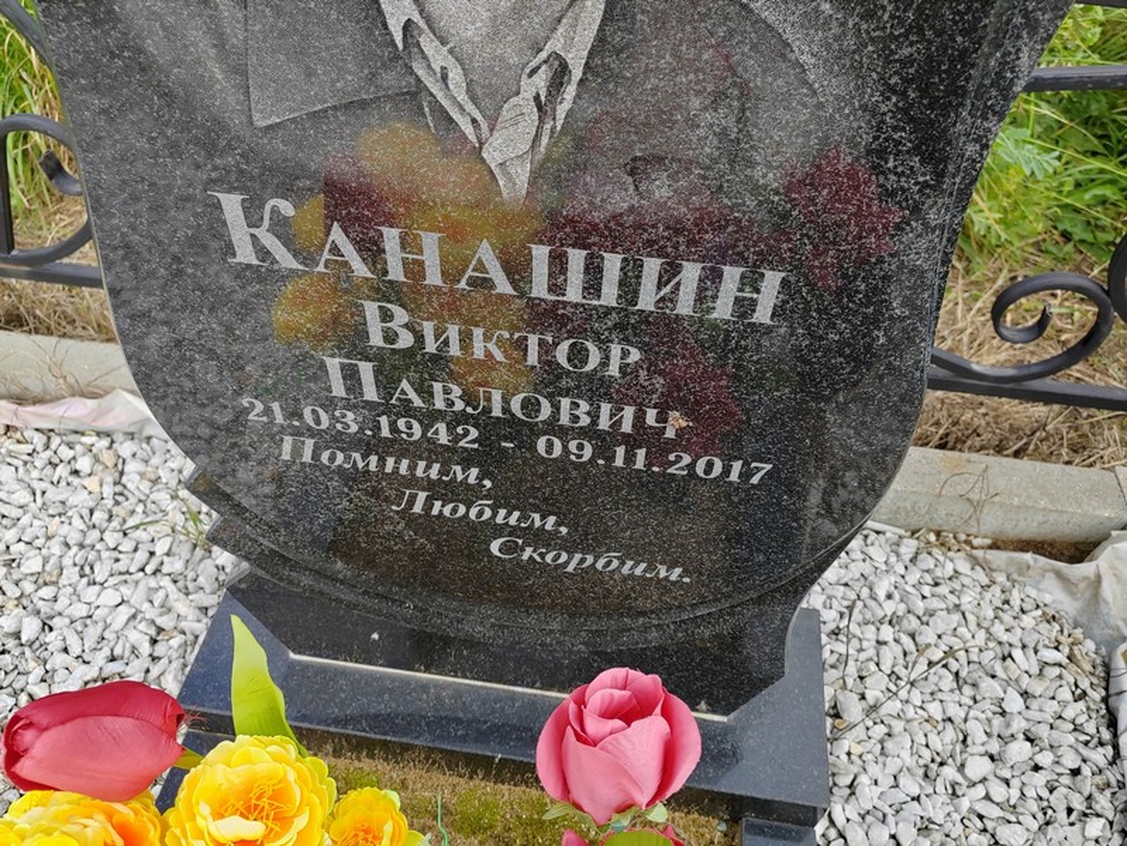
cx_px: 564
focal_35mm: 27
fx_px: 879
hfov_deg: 65.3
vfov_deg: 51.4
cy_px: 423
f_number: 1.9
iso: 100
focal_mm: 5.52
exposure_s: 1/720
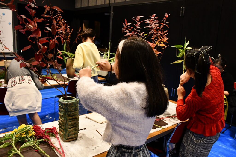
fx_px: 216
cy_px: 78
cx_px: 118
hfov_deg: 57.2
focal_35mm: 33
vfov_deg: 40.0
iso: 3200
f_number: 4.5
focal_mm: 22
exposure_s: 1/160
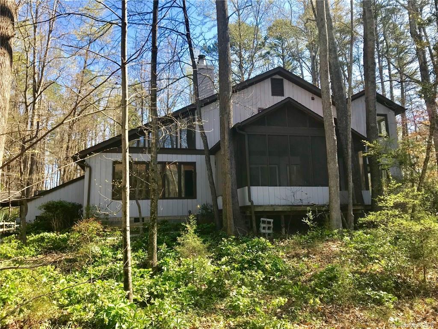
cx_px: 219
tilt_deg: +8.3
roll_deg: +1.4
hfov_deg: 63.4
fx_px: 354
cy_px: 164
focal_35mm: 28
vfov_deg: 49.7
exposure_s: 1/538
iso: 20
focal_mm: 3.99
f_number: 1.8
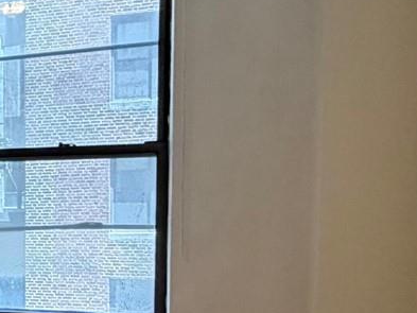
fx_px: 880
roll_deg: +1.8
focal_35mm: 73
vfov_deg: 19.9
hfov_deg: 20.4
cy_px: 257
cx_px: -297
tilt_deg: -5.7
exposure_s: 1/120
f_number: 2.2
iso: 320
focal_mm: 2.22
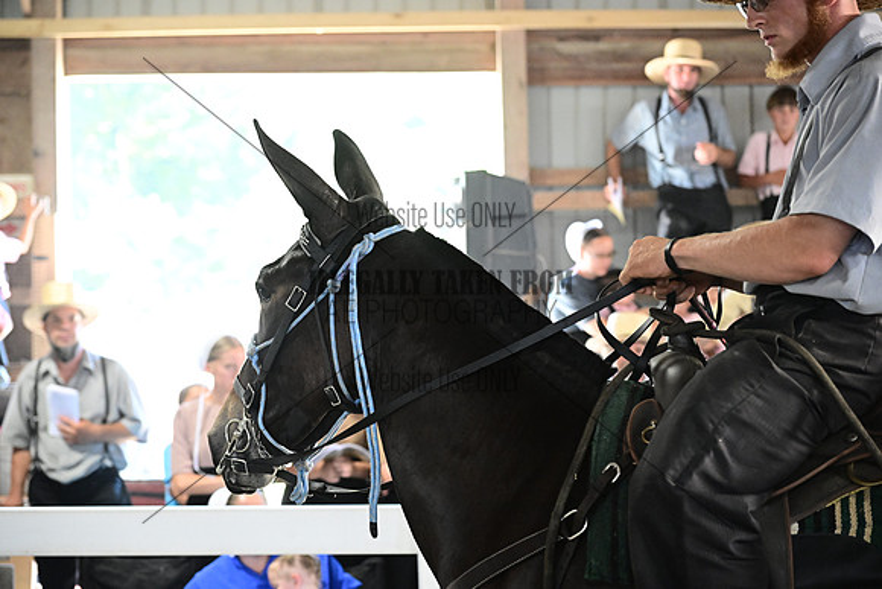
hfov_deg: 26.3
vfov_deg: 17.7
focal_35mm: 77
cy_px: 294
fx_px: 1887
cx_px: 441
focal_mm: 77
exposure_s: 1/357
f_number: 4
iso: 6400
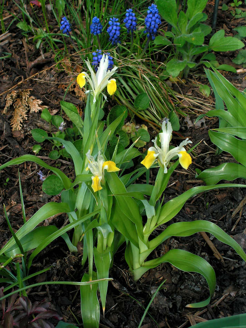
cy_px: 164
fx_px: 701
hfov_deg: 19.9
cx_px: 123
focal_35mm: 74
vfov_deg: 26.3
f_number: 4.8
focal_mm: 12.4
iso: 50
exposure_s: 1/160
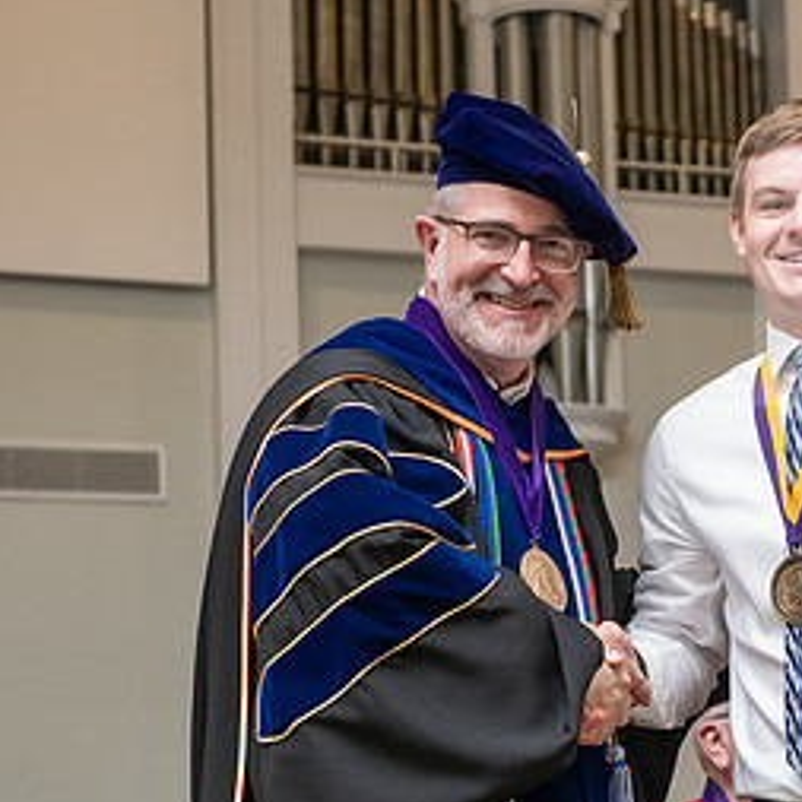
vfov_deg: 14.4
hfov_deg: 14.3
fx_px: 3172
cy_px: 525
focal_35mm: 121
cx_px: 659
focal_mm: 62
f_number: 4.5
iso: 1600
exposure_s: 1/200
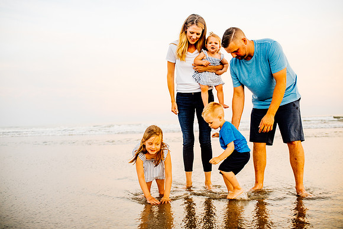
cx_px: 172
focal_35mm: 35
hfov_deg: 54.4
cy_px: 114
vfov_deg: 37.9
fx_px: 334
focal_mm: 35
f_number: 2.8
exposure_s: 1/320
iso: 250
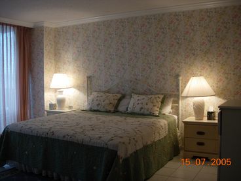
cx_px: 120
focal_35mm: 38
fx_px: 265
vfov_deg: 37.7
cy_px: 90
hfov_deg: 49.0
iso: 84
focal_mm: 7.8
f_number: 2.8
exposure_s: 1/32
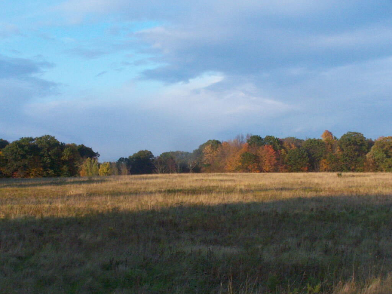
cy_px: 147
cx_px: 196
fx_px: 725
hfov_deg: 30.3
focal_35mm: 64
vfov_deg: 22.9
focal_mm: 10.7
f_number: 6.3
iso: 400
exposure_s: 1/640
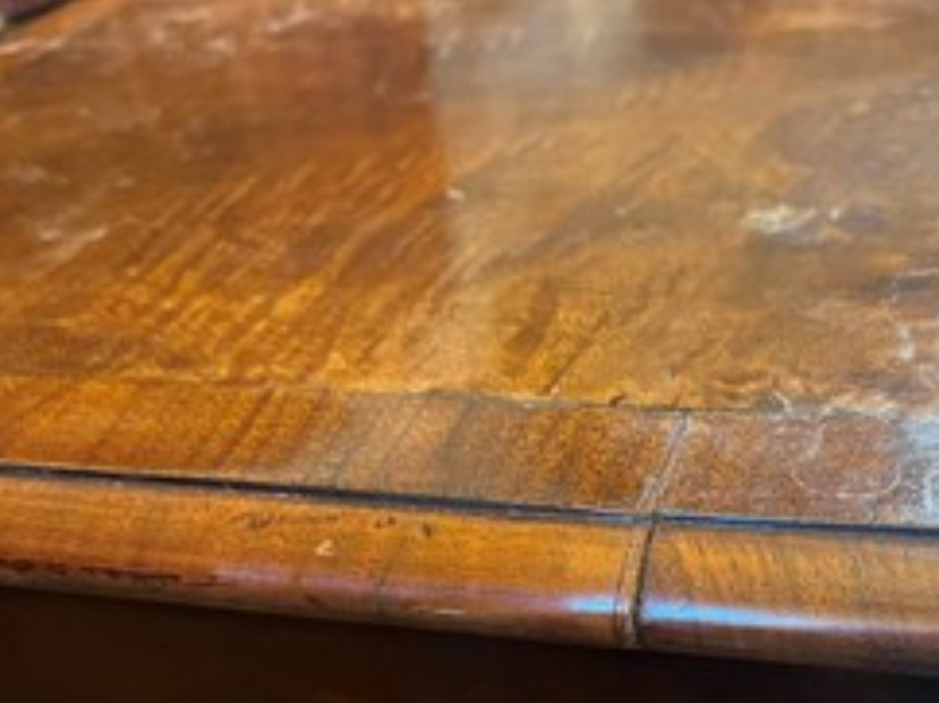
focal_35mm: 43
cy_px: 579
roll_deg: +7.0
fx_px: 1165
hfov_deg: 43.3
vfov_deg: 32.5
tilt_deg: -39.4
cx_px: 621
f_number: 1.6
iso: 250
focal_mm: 5.1
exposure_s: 1/50
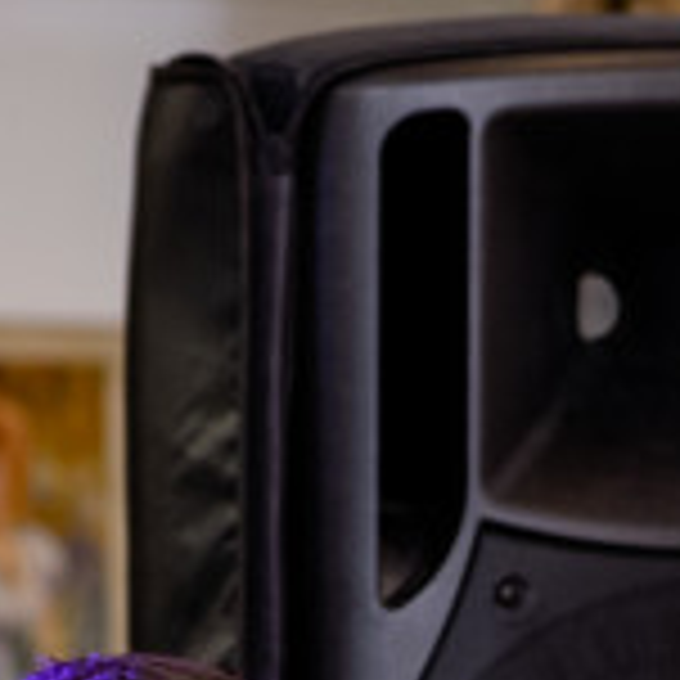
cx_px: 423
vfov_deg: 3.8
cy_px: 921
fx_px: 10246
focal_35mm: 461
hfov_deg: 3.8
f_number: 2
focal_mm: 85
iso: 640
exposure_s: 1/200
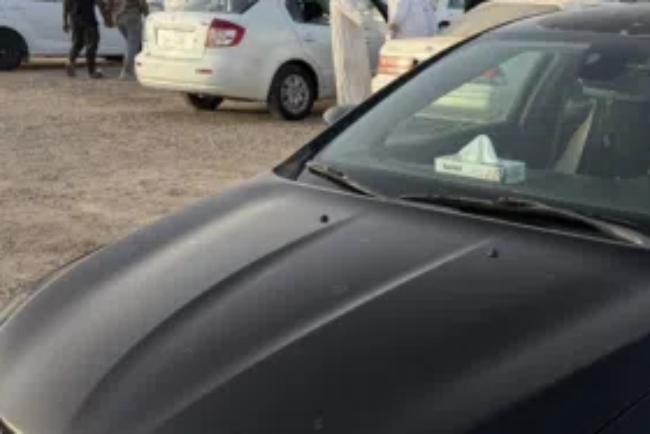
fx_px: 1030
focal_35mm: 57
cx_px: 536
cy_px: 364
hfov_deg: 33.8
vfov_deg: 23.4
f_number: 1.78
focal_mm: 6.76
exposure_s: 1/1122
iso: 80
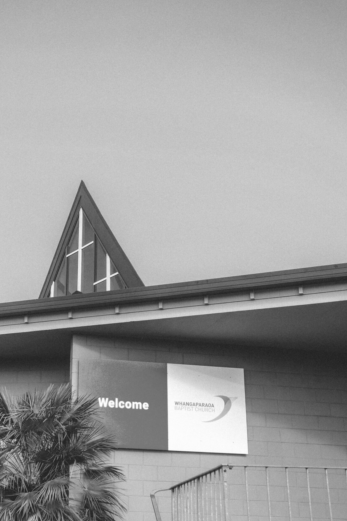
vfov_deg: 37.5
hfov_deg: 25.2
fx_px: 766
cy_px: 259
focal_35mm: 53
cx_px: 79
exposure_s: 1/2000
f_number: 2.8
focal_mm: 23
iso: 500
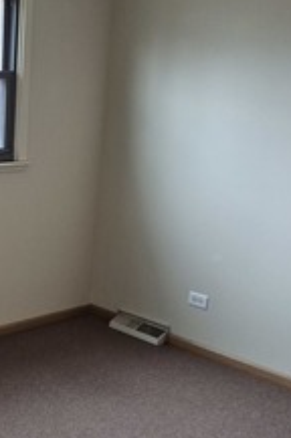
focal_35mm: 53
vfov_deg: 37.1
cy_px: 301
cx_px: -28
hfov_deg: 23.8
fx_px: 645
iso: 250
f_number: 1.8
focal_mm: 5.4
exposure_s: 1/180
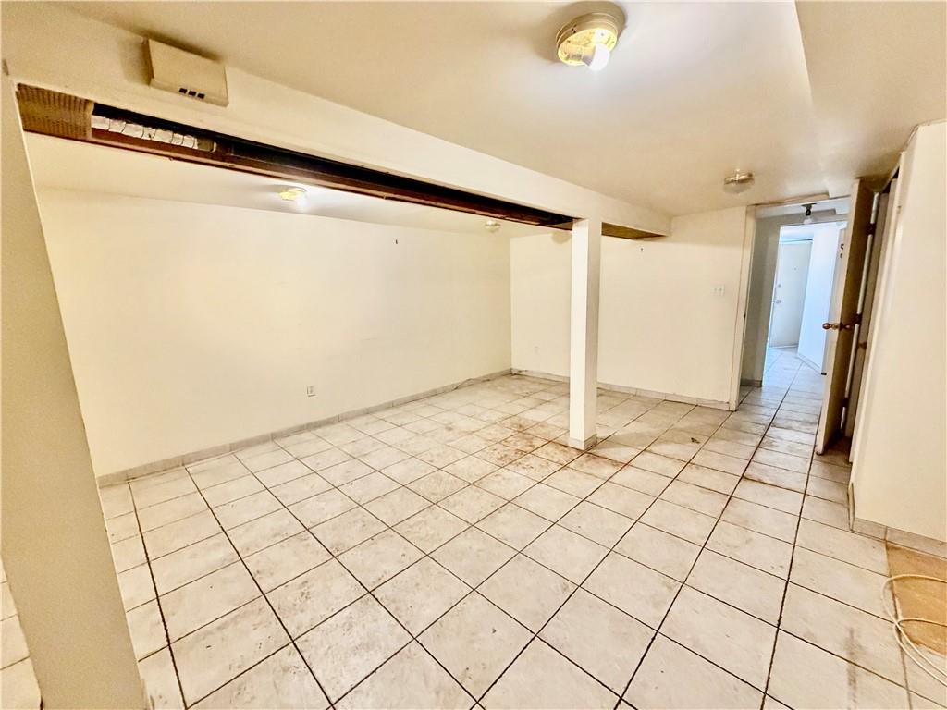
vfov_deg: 85.7
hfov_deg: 102.1
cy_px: 355
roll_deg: +2.8
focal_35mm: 14
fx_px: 383
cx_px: 474
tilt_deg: -9.8
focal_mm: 2.22
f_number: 2.2
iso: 500
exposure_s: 1/60
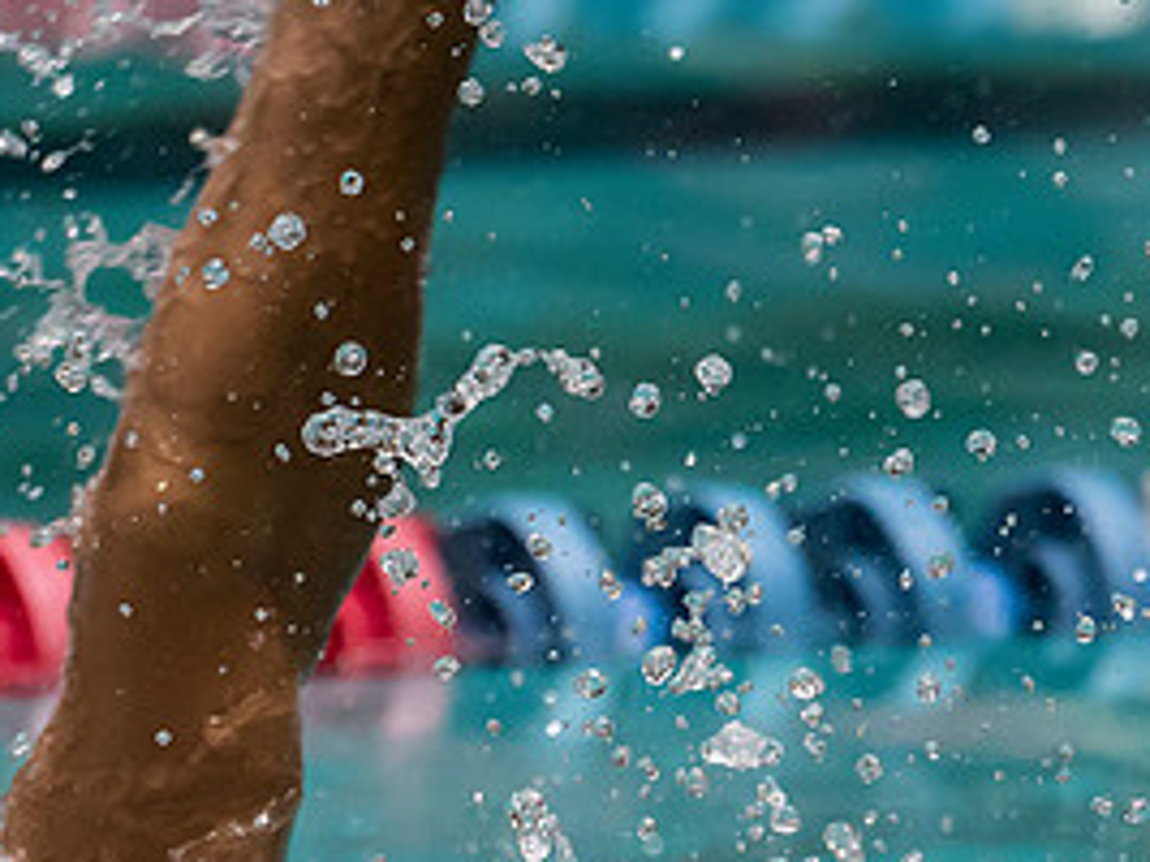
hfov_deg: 1.9
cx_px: 293
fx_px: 34369
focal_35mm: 1035
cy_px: 900
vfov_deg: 1.4
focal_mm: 200
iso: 1600
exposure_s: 1/1000
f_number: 2.8
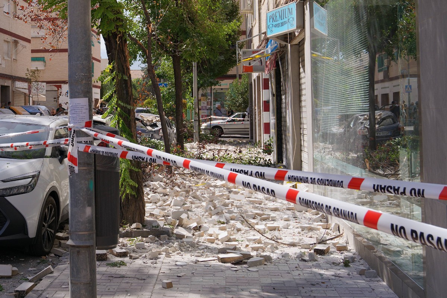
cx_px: 224
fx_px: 360
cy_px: 149
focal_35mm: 29
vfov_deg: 45.0
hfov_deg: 63.7
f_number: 5.6
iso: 100
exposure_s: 1/400
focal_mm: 29
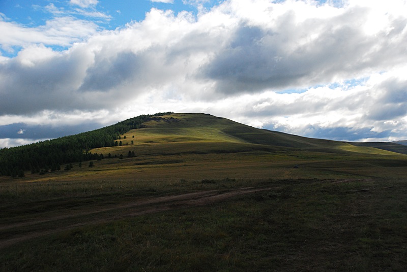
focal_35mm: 48
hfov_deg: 41.1
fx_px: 543
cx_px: 204
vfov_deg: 28.2
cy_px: 136
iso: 400
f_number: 5.6
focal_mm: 32
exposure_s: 1/2000
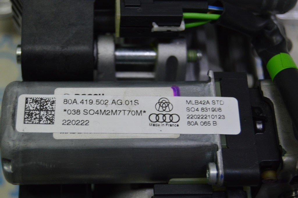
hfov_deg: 24.6
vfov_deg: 16.5
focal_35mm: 82
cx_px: 149
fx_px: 682
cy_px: 99
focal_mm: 55
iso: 800
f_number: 5.6
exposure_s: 1/60
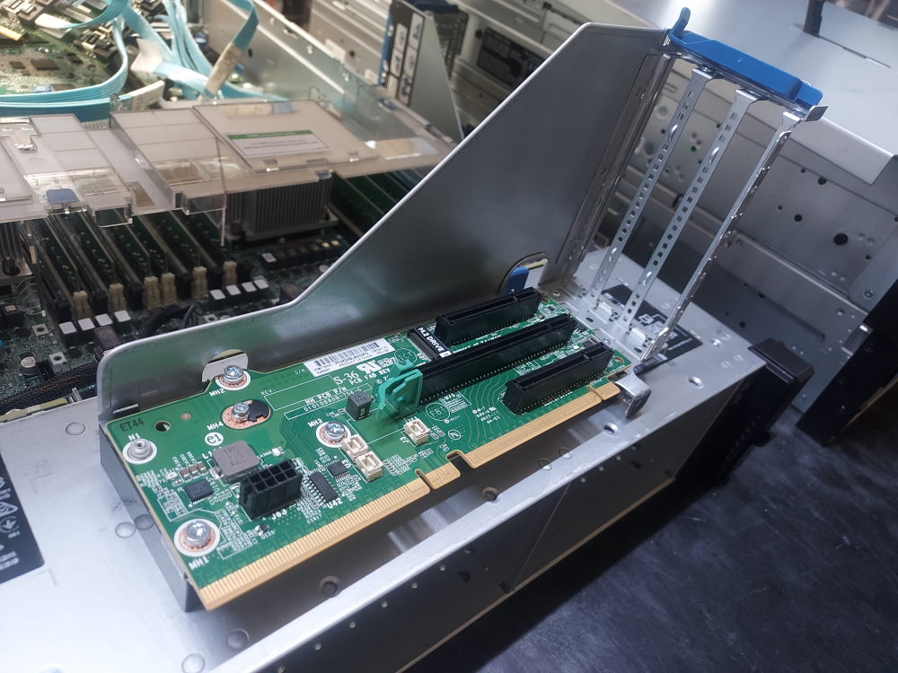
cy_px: 336
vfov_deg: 56.8
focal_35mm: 24
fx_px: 623
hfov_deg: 71.6
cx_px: 449
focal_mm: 4.6
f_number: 1.8
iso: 320
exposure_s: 1/33
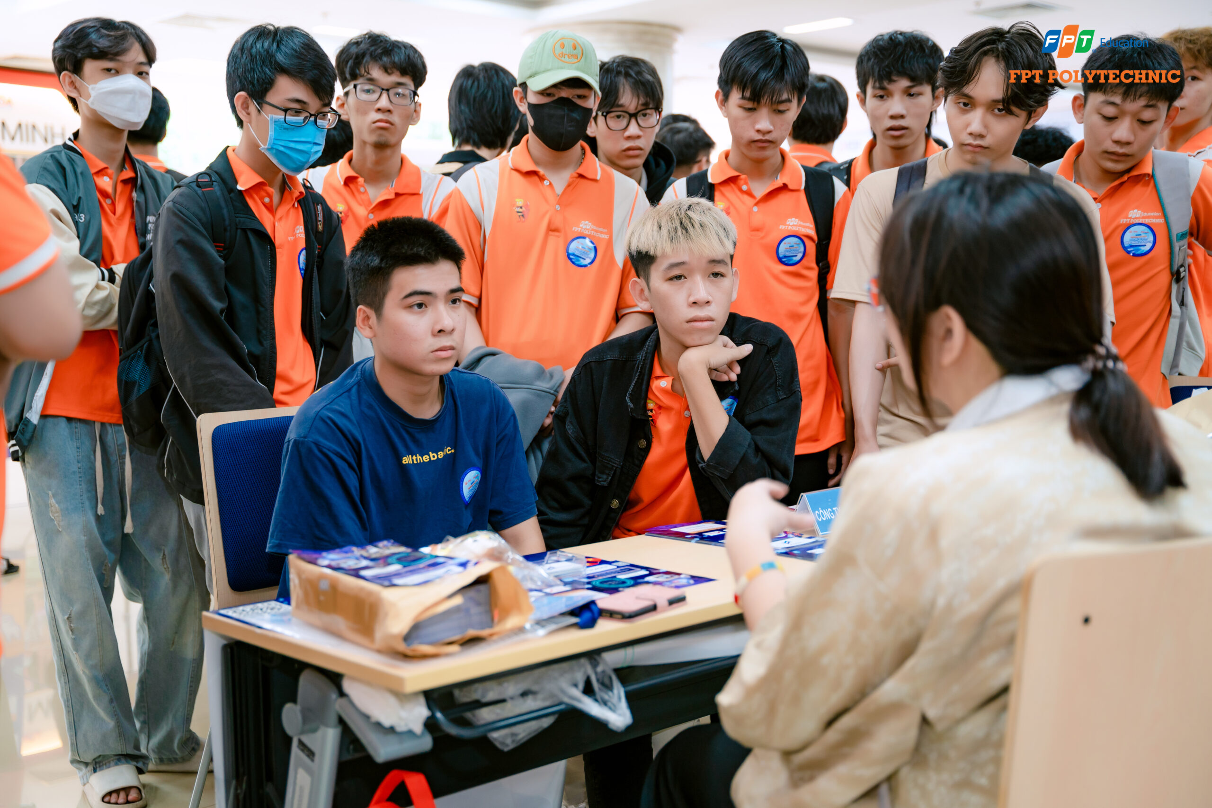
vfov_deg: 30.8
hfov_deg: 44.9
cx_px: 606
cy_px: 404
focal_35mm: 44
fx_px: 1468
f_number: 2.8
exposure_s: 1/200
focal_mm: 43.6
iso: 400
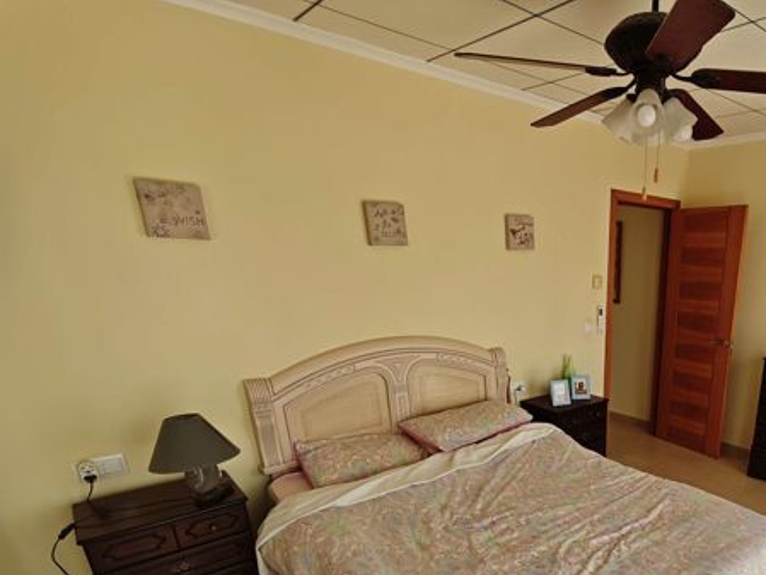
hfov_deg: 69.8
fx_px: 487
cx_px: 600
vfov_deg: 57.1
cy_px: 450
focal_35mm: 22
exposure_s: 1/102
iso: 50
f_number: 2.2
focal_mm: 2.16
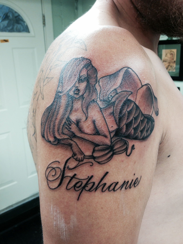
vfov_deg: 52.6
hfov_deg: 40.7
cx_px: 92
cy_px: 122
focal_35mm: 35
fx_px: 247
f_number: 2.4
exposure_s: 1/30
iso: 50
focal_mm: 4.28
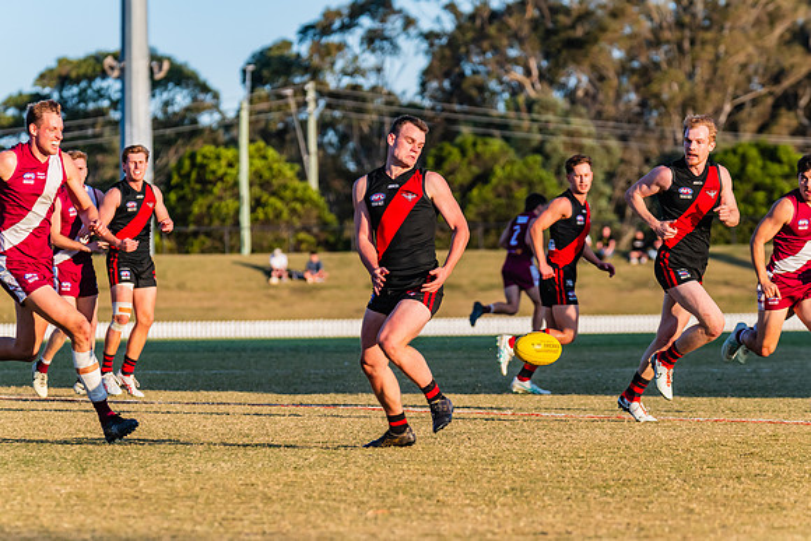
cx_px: 406
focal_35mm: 246
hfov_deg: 8.4
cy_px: 270
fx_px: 5546
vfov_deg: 5.6
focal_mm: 240
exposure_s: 1/1600
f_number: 6.3
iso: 800
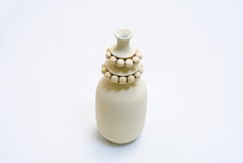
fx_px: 399
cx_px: 122
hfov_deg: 33.9
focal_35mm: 59
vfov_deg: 23.0
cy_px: 82
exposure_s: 1/200
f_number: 9
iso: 3200
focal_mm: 59
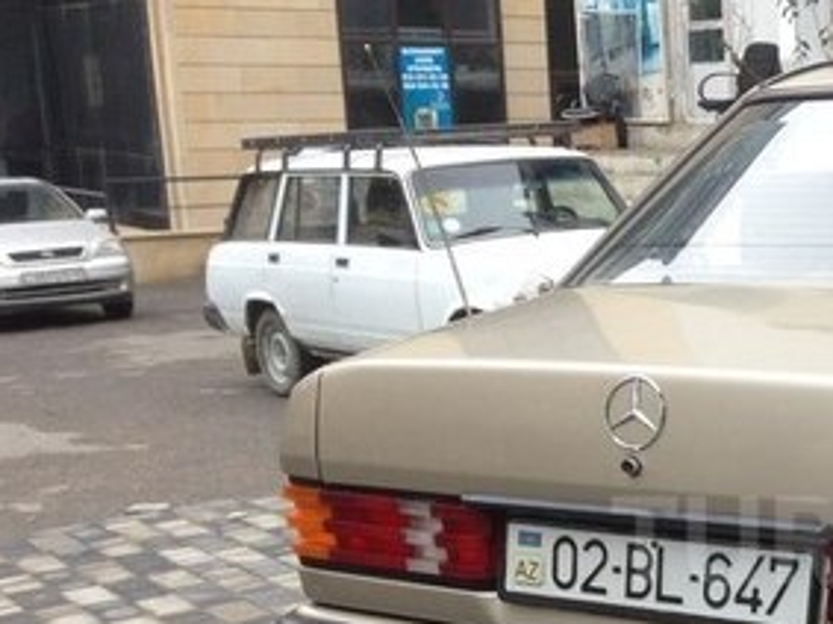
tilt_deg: -13.2
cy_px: 540
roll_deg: -0.5
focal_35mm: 77
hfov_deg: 23.8
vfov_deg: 18.9
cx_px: 912
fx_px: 1852
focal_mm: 4.12
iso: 80
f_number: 2.4
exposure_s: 1/120
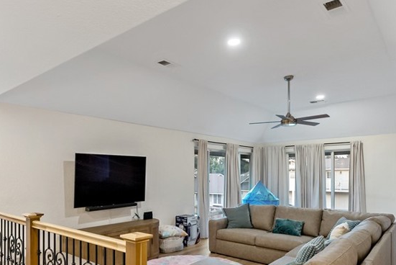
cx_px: 170
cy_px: 176
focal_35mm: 26
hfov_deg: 69.0
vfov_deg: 48.8
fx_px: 286
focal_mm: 14
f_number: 2.8
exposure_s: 1/160
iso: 2000
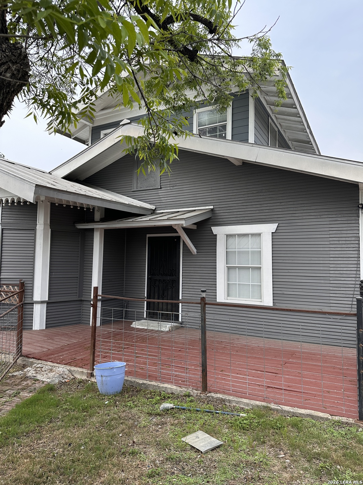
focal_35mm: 24
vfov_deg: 71.6
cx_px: 182
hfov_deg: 56.8
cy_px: 242
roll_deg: -0.1
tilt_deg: +4.0
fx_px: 336
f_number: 1.78
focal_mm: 6.86
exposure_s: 1/1639
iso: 80
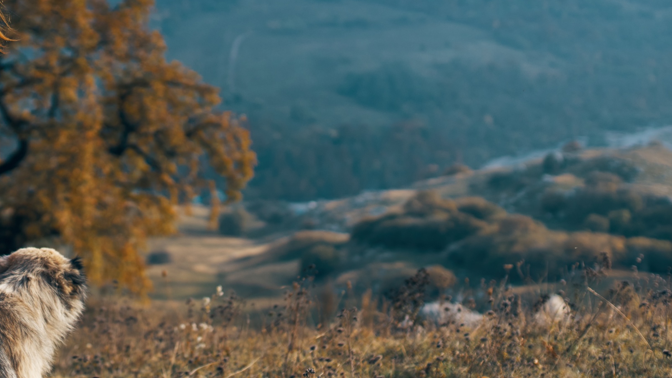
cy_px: 118
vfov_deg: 13.3
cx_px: 148
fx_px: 1622
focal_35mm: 91
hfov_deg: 23.1
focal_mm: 35
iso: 100
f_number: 1.6
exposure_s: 1/2500
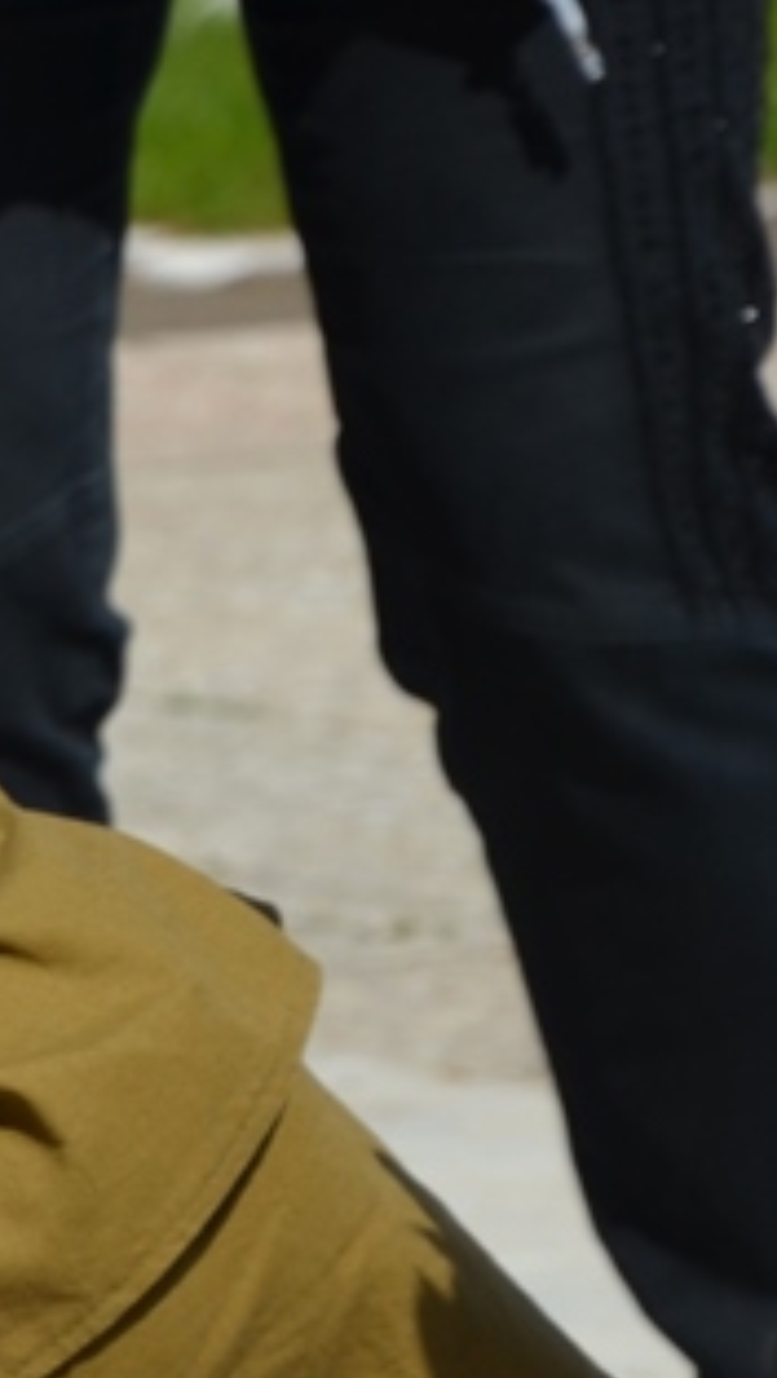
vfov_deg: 4.3
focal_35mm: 504
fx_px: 18420
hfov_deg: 2.4
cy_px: 1100
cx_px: -1214
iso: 200
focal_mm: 98
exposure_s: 1/1000
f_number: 8
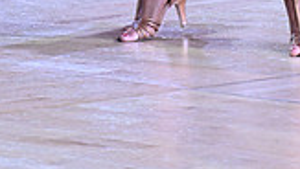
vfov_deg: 2.2
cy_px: -336
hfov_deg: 4.0
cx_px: 58
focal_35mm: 540
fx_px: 4299
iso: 4000
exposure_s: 1/400
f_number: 8
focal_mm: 145
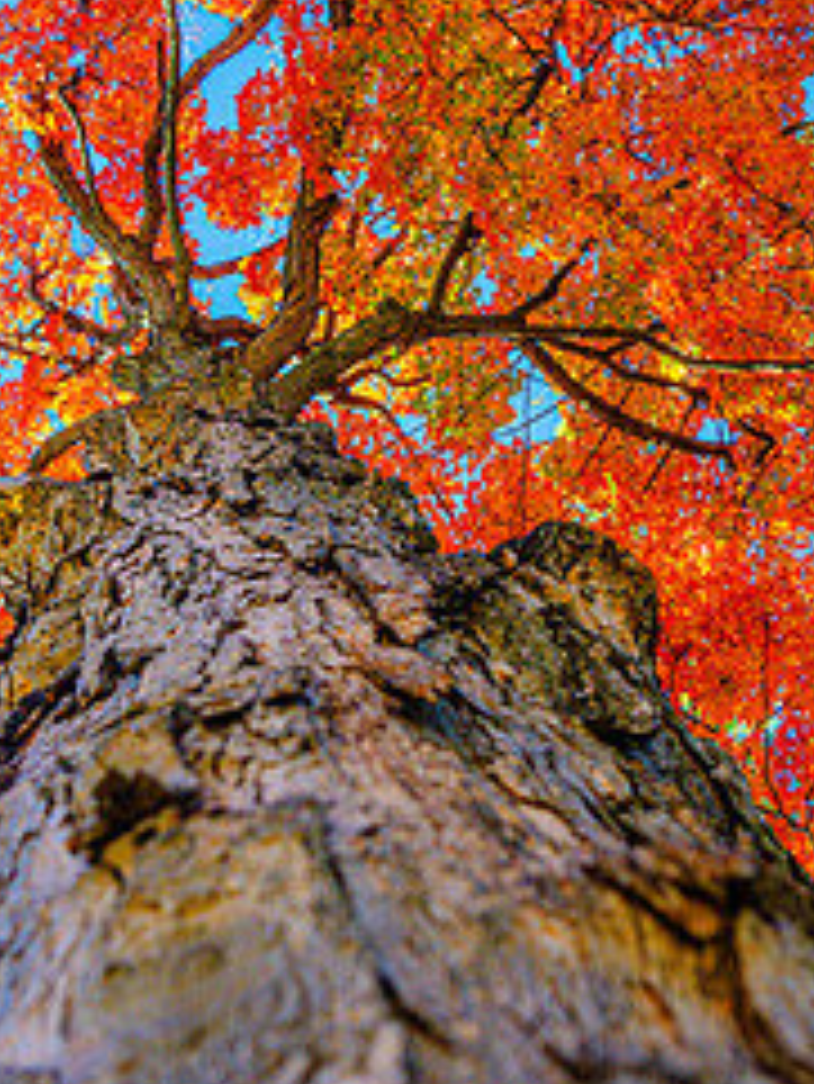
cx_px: 459
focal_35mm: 43
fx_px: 1347
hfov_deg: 33.6
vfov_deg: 43.2
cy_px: 364
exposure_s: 1/1000
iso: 500
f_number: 4
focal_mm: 24
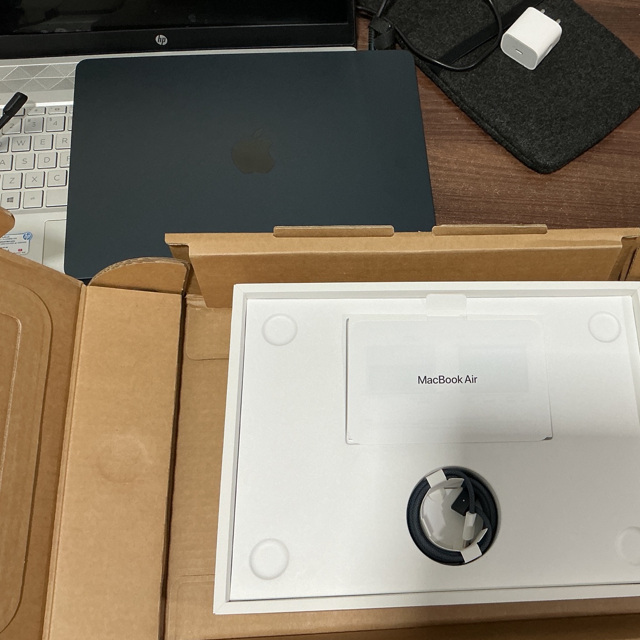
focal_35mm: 35
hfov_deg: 46.4
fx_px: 732
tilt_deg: -67.7
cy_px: 316
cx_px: 433
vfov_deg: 47.2
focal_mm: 3
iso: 80
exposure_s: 1/50
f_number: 1.8
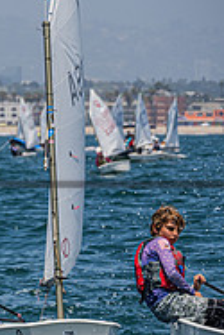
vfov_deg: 4.1
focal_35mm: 498
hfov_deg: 2.7
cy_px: 263
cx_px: -327
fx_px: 4639
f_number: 7.1
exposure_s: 1/1000
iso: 250
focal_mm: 140
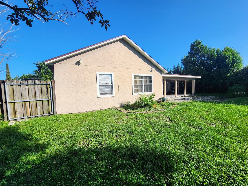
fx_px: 93
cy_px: 93
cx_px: 124
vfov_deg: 89.9
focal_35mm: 13
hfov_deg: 106.2
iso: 50
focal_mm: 2.2
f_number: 2.2
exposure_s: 1/1714
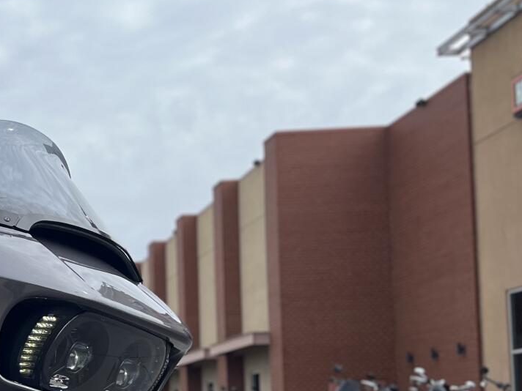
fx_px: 1101
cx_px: -187
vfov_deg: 19.6
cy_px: 379
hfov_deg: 23.1
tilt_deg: +3.5
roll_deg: +0.4
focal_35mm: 73
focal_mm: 5.1
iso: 50
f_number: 1.6
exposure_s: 1/3413
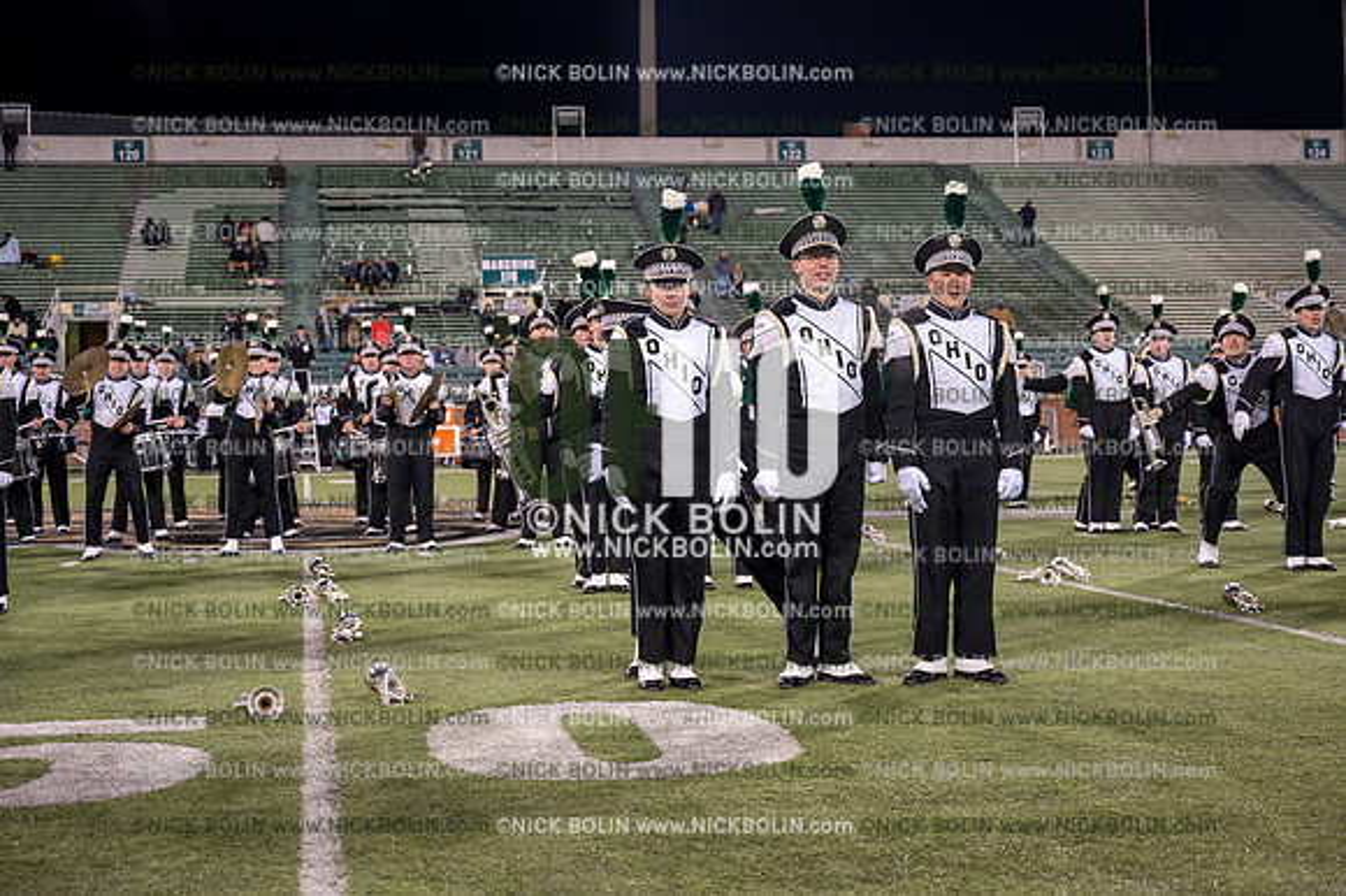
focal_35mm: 57
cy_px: 448
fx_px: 2130
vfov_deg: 23.8
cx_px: 673
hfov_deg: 35.1
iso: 3200
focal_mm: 57
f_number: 4
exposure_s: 1/640
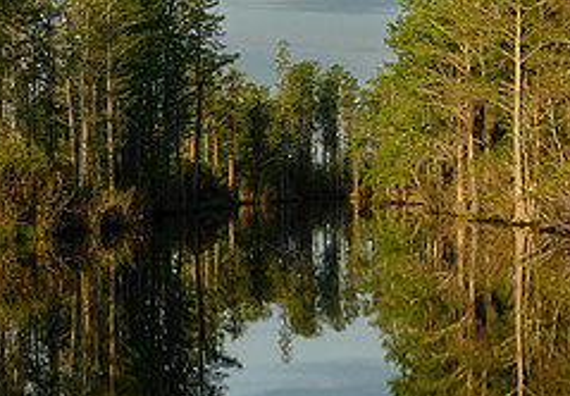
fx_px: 3063
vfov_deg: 7.4
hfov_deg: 10.6
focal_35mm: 191
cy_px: 227
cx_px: 402
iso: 1250
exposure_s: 1/800
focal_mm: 74
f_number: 10
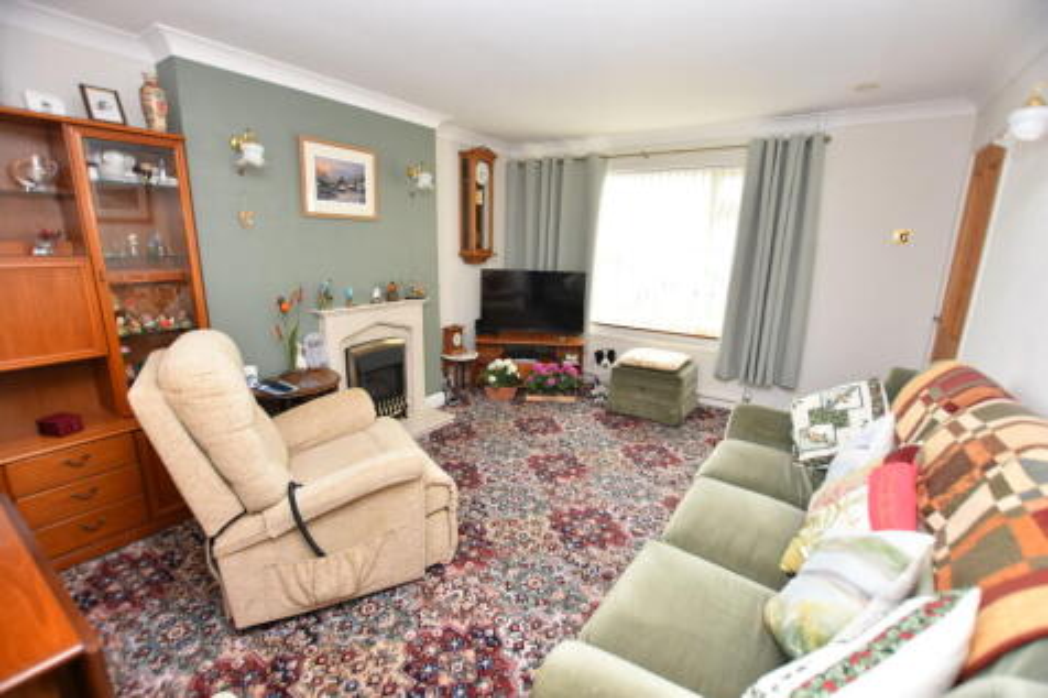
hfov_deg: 100.4
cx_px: 524
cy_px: 349
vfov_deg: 77.3
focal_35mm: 15
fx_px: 436
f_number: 4
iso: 360
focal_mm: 10
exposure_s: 1/60
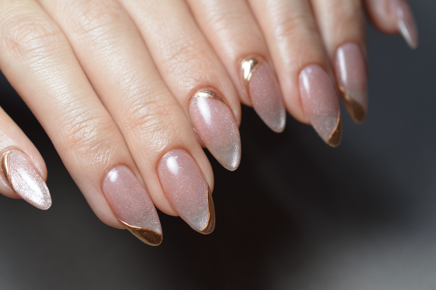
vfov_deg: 21.9
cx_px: 216
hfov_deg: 32.4
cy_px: 150
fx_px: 750
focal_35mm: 62
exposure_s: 1/125
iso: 100
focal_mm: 40
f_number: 5.6
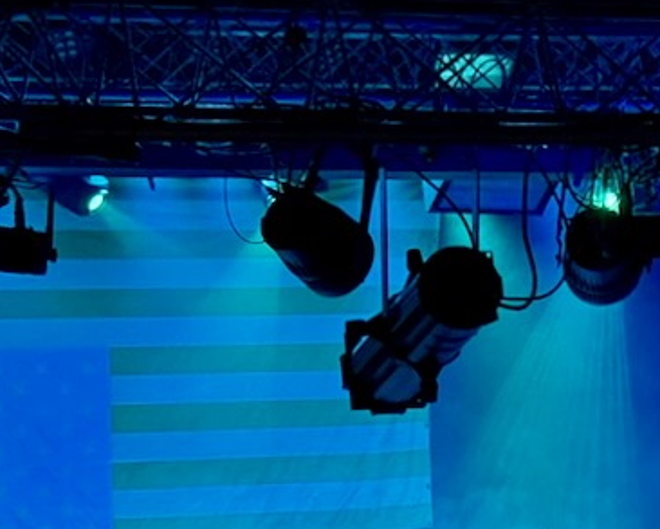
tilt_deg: -12.6
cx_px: 494
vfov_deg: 9.2
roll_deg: -1.8
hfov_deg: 11.7
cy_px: 785
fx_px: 3204
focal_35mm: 164
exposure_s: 1/24
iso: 640
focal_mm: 6.76
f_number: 1.78
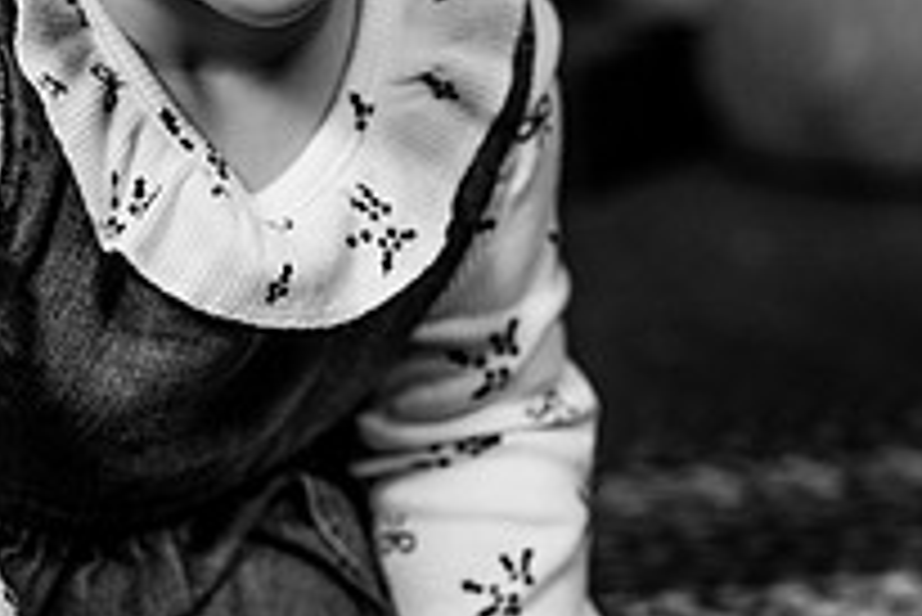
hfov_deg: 10.7
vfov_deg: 7.1
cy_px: -124
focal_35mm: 192
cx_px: 184
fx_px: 4921
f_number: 2.8
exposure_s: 1/250
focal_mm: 68
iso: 200
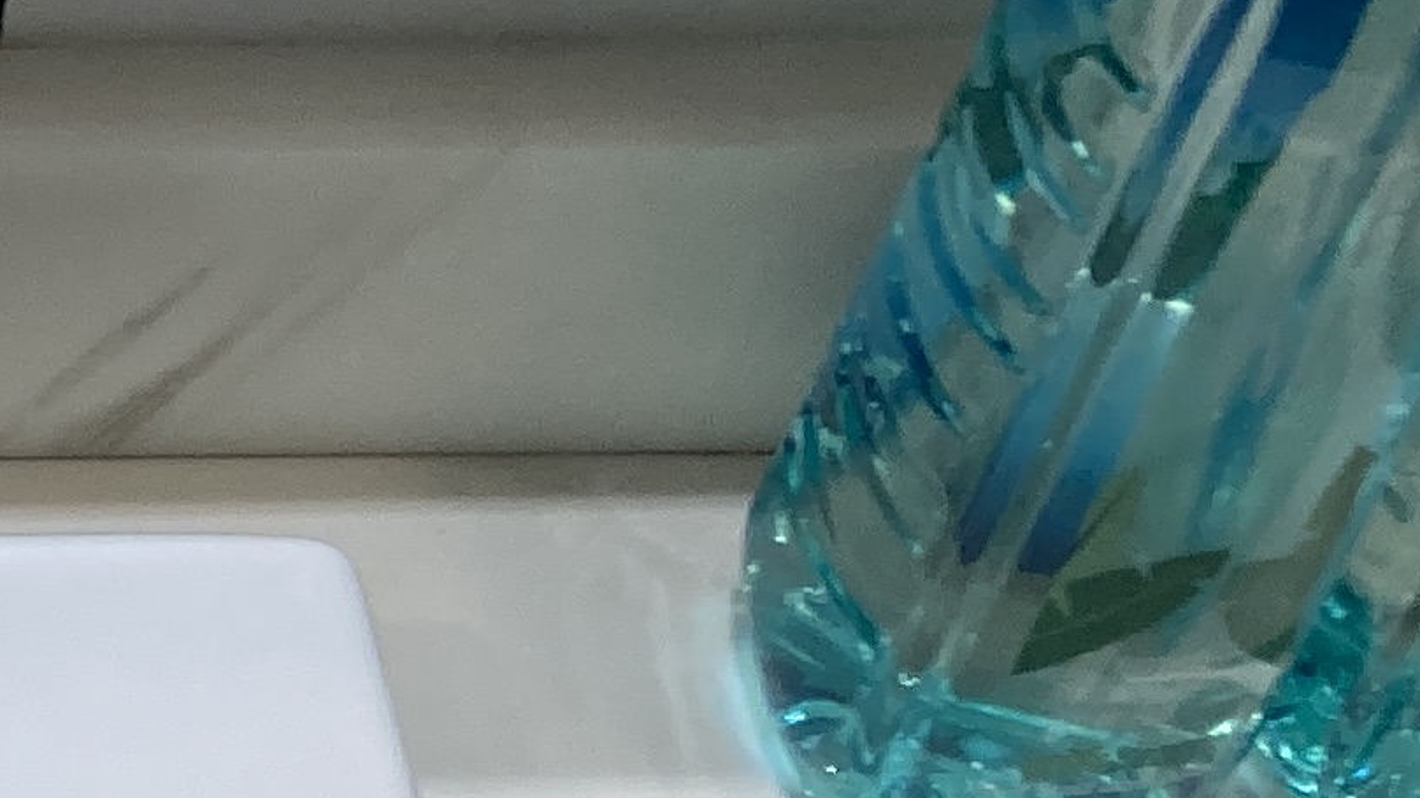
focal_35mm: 152
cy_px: 1224
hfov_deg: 12.5
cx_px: -1408
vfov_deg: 7.8
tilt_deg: -56.7
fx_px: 5723
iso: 50
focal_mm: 3.99
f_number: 1.8
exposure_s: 1/100
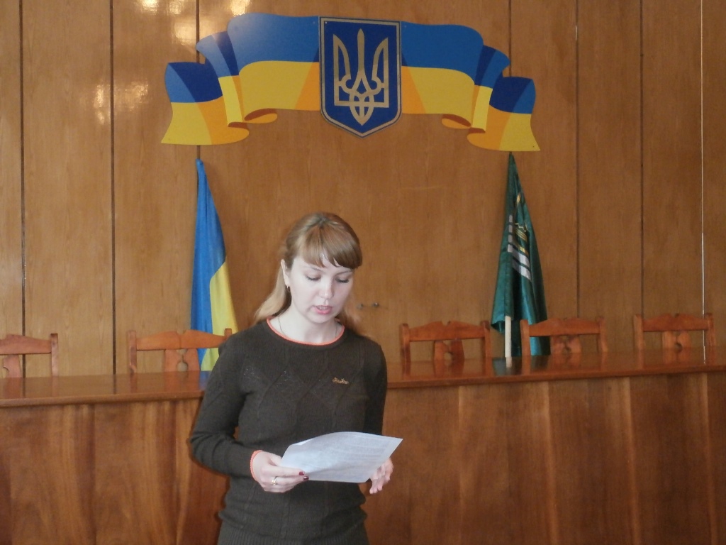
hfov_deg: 33.8
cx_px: 363
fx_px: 1195
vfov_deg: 25.7
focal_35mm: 57
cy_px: 272
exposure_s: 1/40
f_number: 4.5
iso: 640
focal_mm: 10.11
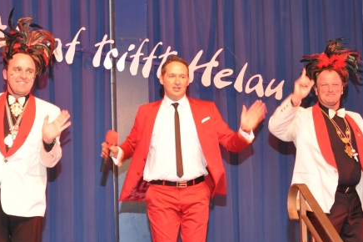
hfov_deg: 23.1
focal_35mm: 88
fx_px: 887
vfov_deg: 15.5
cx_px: 162
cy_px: 153
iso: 800
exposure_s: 1/60
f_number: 5.6
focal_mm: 32
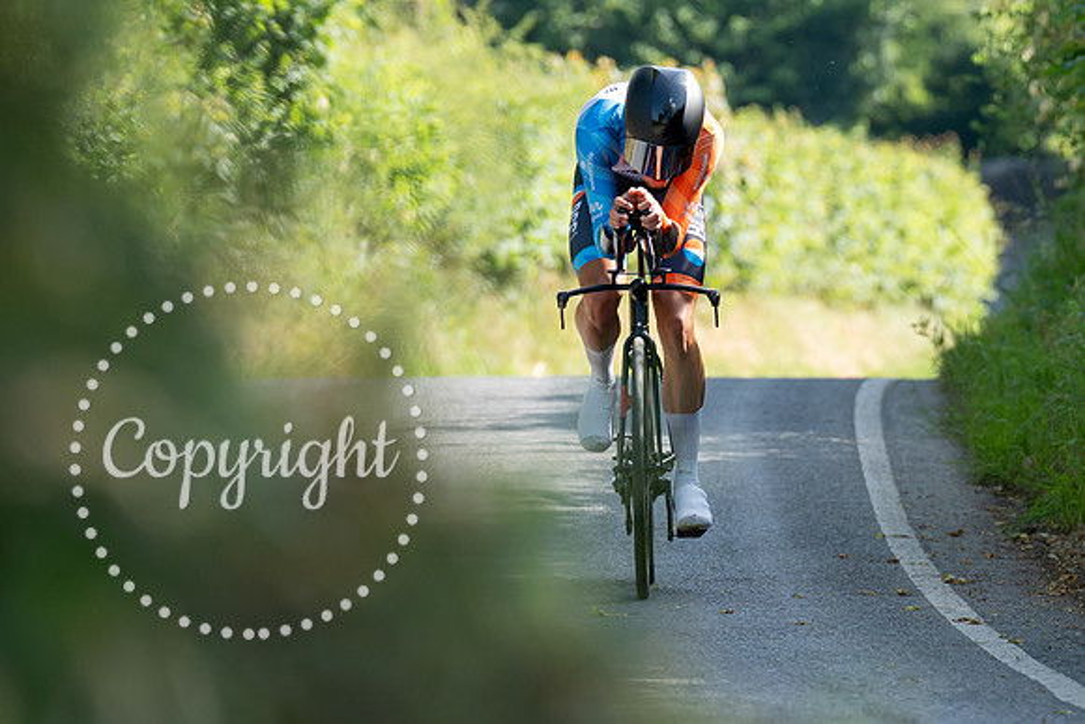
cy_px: 563
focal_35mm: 459
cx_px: 690
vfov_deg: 3.0
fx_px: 13834
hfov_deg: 4.5
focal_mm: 191
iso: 500
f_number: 4
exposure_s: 1/1000
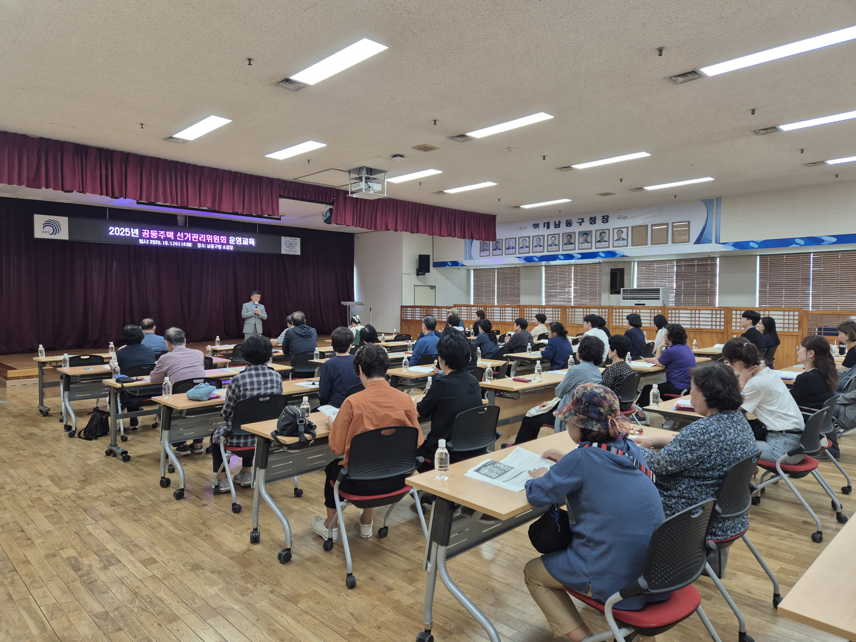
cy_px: 321
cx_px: 428
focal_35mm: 23
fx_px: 569
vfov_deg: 58.9
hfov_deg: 73.9
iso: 125
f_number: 1.8
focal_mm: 5.4
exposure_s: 1/120
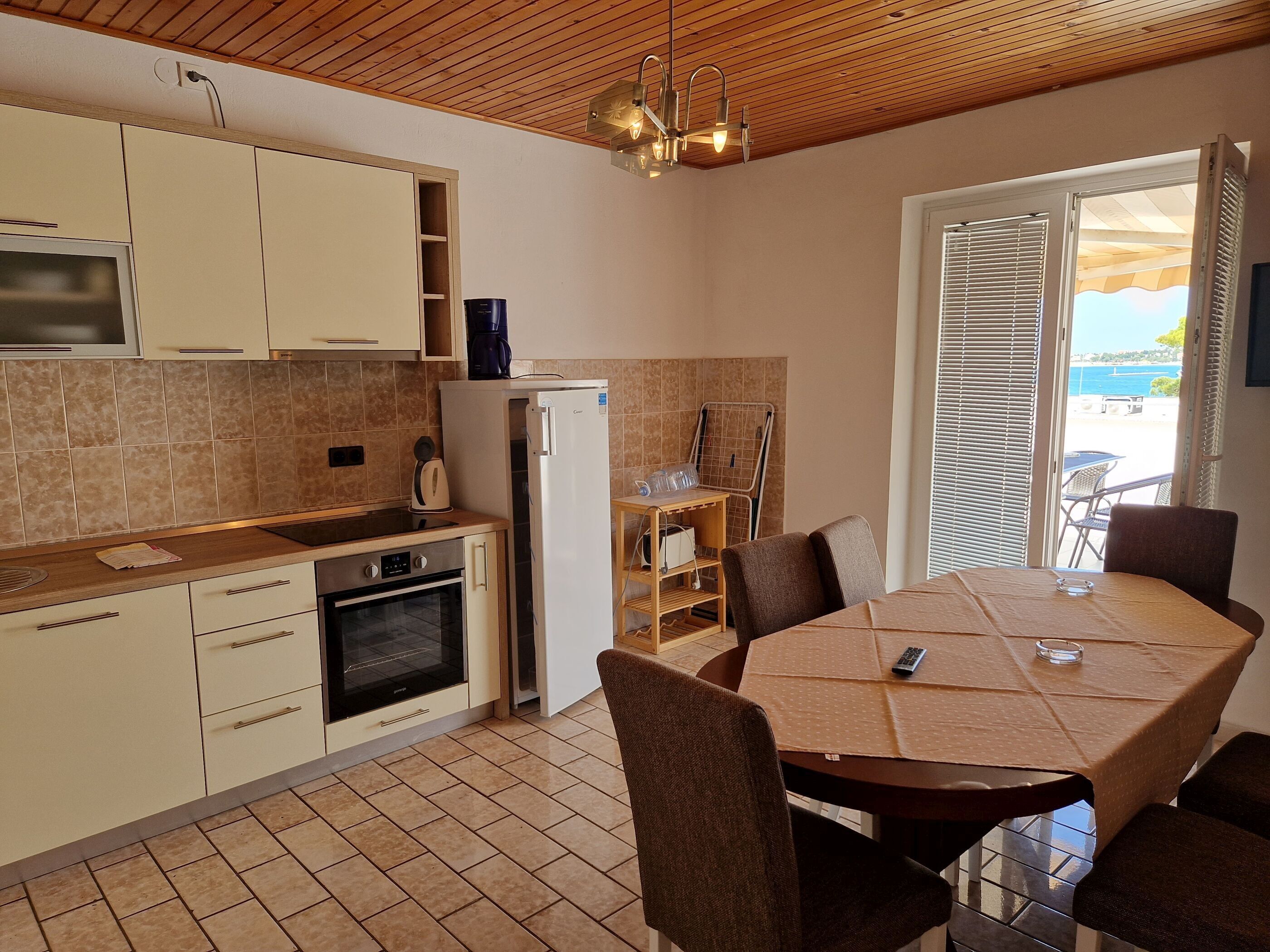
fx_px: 844
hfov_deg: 73.9
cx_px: 635
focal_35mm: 23
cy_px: 476
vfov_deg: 58.9
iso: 50
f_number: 1.8
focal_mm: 5.4
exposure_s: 1/100
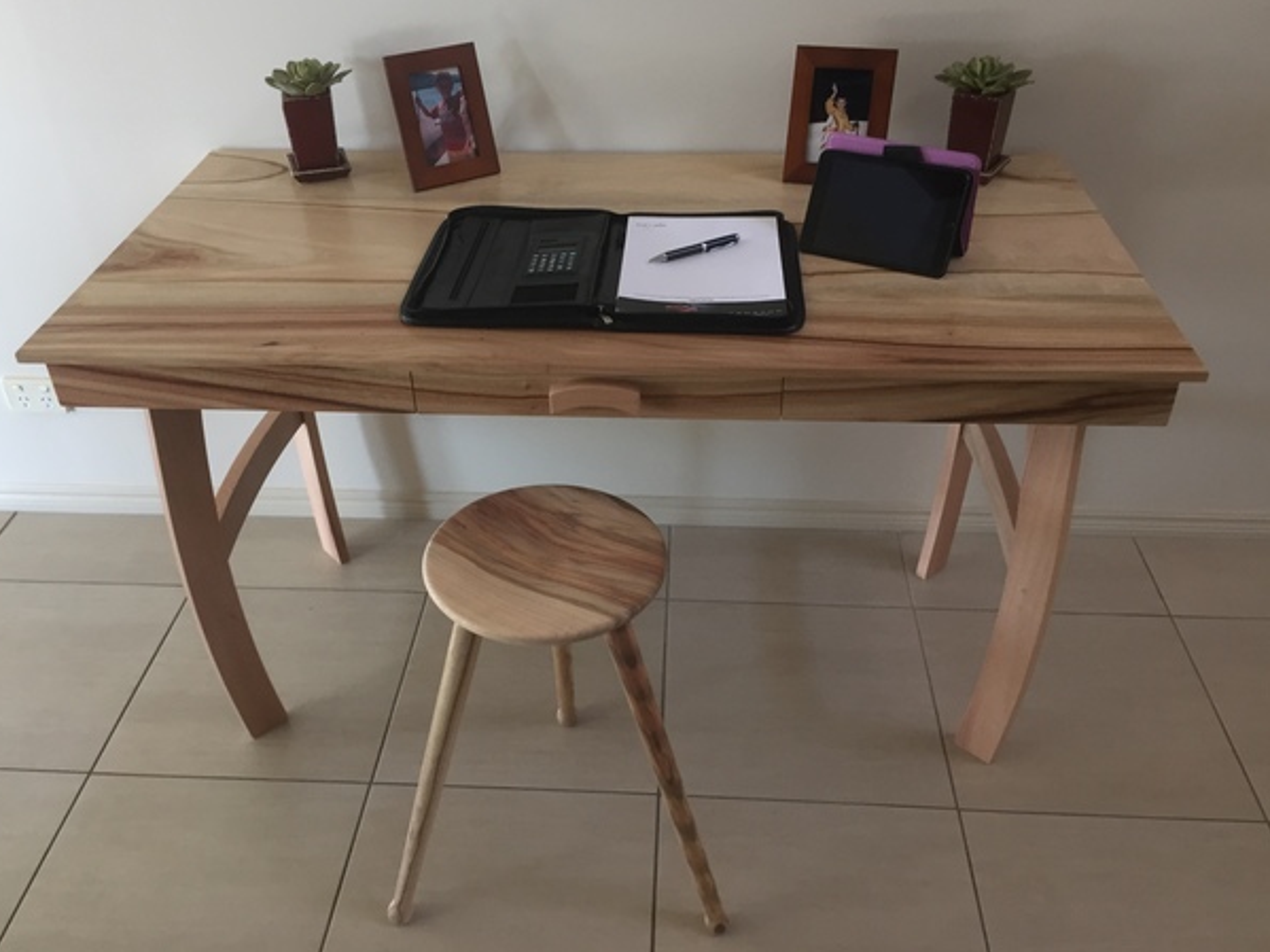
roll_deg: +1.2
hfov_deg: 58.3
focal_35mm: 31
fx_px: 1137
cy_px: 460
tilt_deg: -35.0
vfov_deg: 45.4
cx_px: 613
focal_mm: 4.15
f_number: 2.2
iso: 80
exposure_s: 1/30
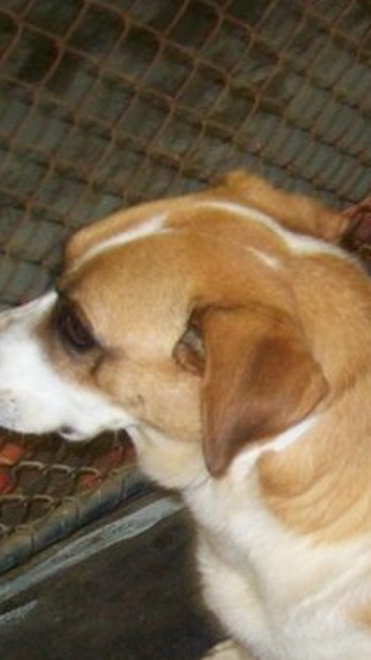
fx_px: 1383
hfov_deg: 14.5
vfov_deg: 26.6
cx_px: 517
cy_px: 481
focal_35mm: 79
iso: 200
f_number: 2.7
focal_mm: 6
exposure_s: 1/64
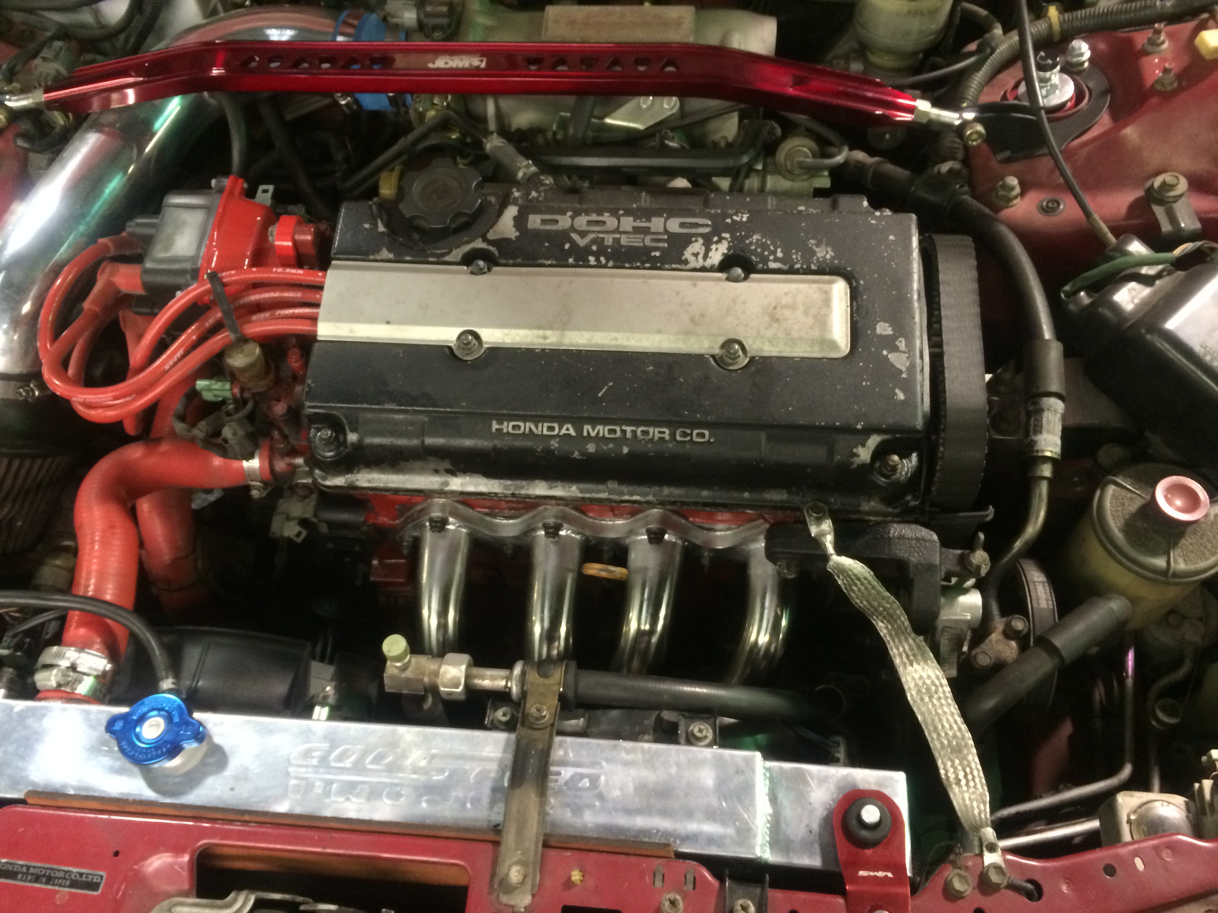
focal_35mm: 29
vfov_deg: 48.2
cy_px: 456
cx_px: 609
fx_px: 1020
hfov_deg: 61.7
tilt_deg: -57.5
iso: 320
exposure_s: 1/17
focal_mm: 4.15
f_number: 2.2
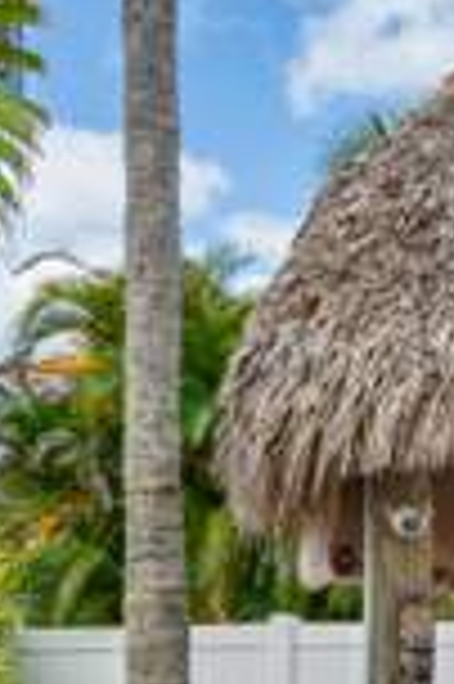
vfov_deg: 21.0
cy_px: 634
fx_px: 1801
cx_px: 975
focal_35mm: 95
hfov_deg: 12.3
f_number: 8
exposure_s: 1/125
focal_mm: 30
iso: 800
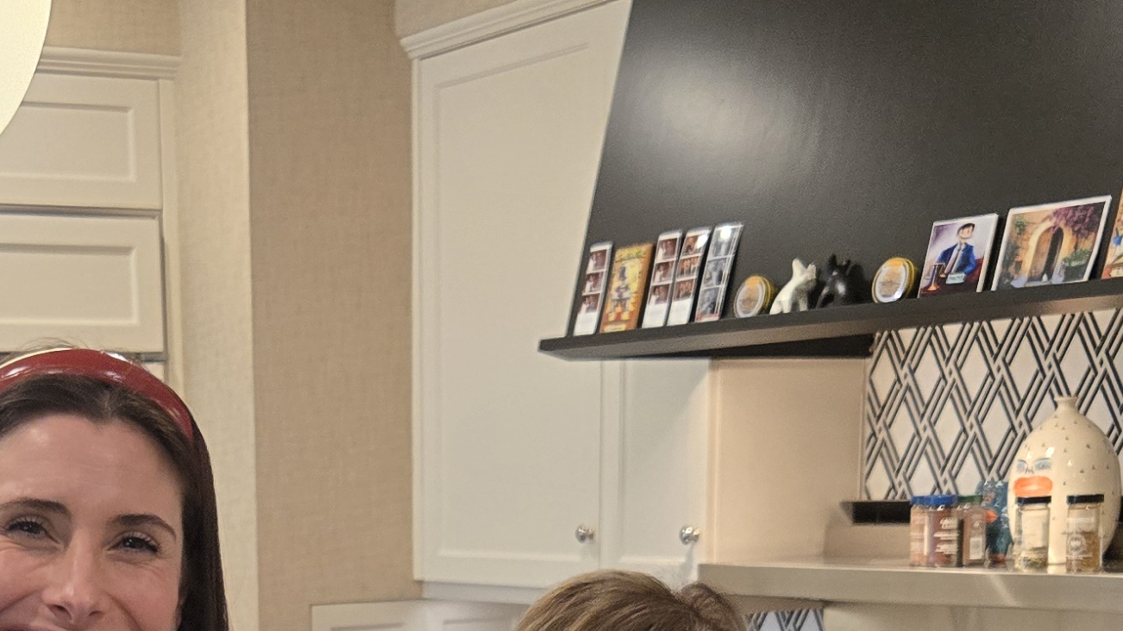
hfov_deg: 27.1
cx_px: 246
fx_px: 2293
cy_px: 944
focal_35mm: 77
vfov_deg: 14.6
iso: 160
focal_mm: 5.4
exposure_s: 1/120
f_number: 1.8
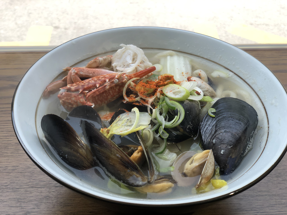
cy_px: 108
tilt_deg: -40.3
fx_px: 431
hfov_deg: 36.8
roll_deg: -2.4
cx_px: 144
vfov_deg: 28.0
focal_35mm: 52
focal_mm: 6
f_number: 2.4
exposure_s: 1/60
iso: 25
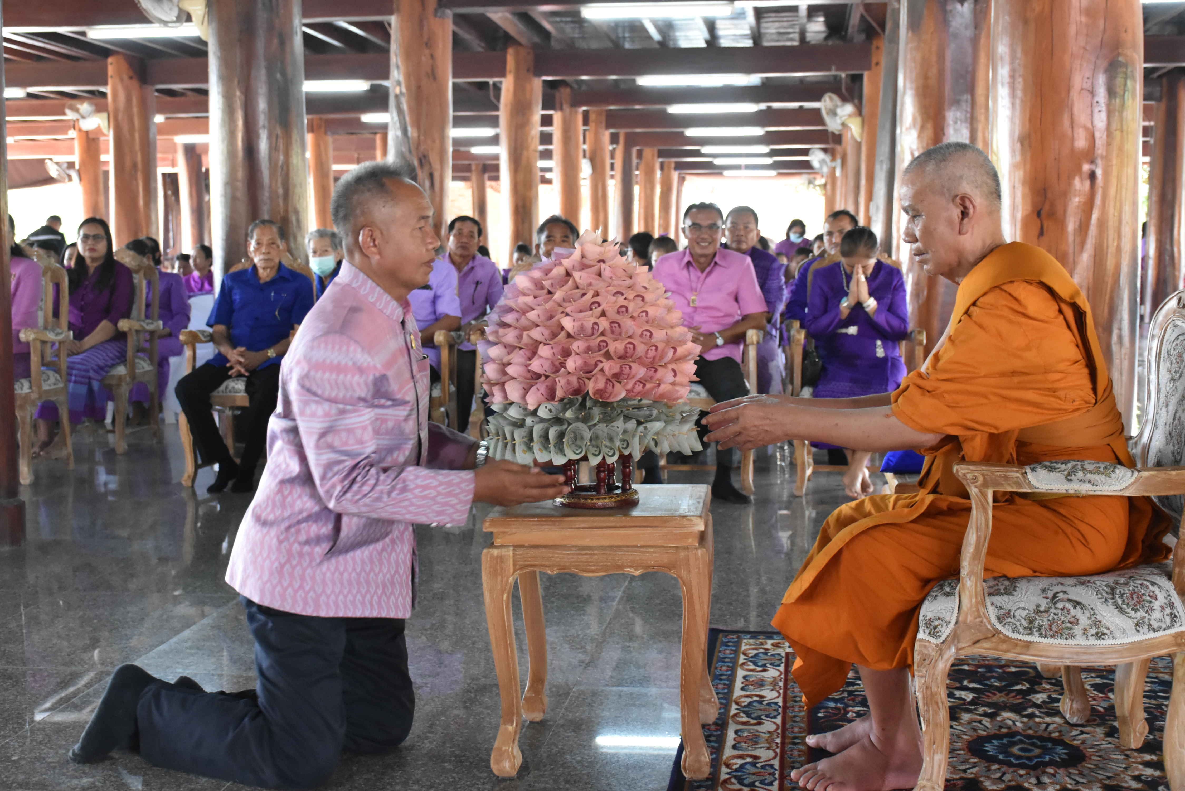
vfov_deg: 28.1
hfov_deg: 41.1
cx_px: 592
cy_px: 396
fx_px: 1580
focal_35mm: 48
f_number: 4.5
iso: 3200
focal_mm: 32
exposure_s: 1/80
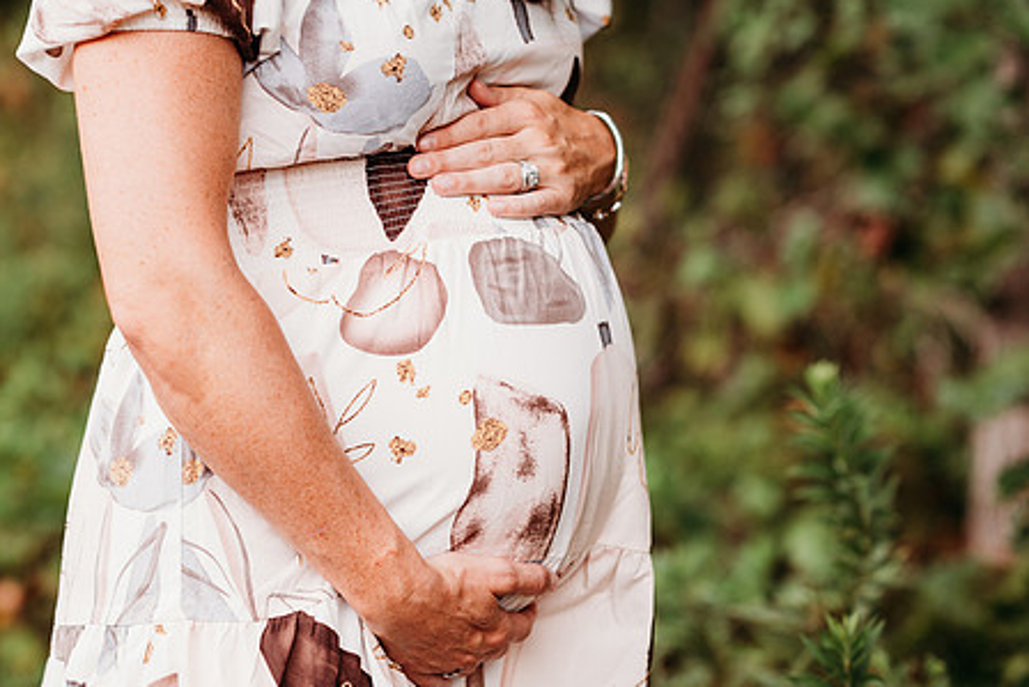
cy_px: 304
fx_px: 3145
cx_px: 400
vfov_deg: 12.5
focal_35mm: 110
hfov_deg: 18.6
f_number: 2.5
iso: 320
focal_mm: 85
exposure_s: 1/200
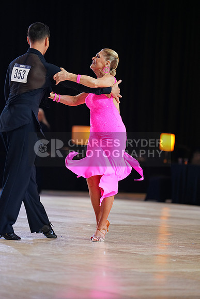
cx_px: 100
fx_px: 1374
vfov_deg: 12.4
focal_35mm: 165
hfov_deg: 8.3
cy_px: 150
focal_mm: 165
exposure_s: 1/500
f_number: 2.8
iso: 2000
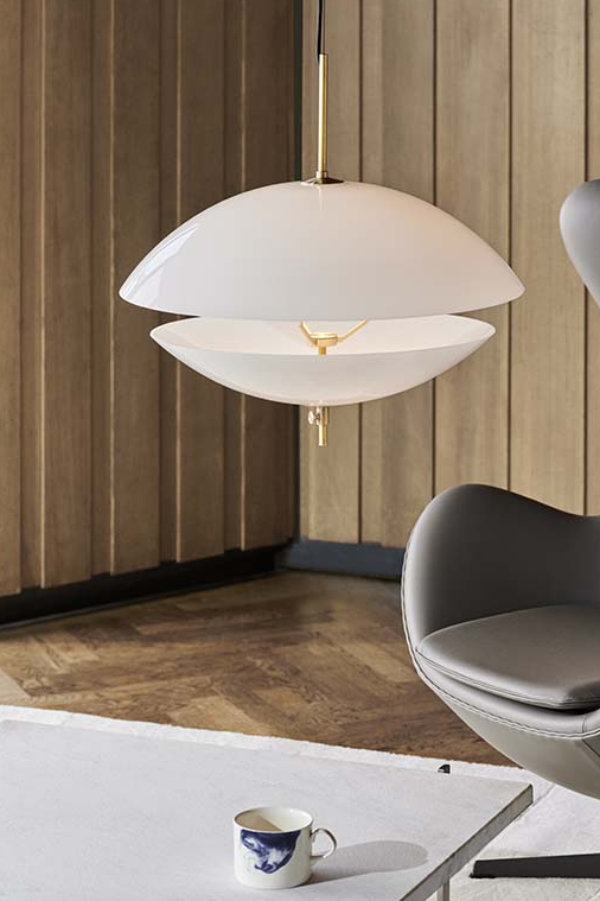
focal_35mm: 112
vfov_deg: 18.3
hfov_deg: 12.2
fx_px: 2800
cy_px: 471
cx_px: 382
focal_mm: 85
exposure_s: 1/250
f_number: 5.6
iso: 400
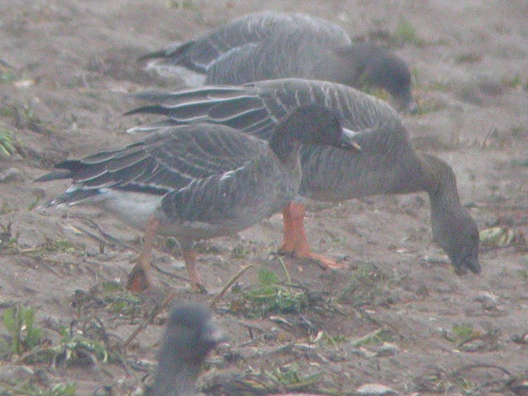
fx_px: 2350
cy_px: 198
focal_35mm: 154
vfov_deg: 9.6
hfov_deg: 12.8
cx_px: 264
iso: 400
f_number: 5.1
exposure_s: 1/105
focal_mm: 32
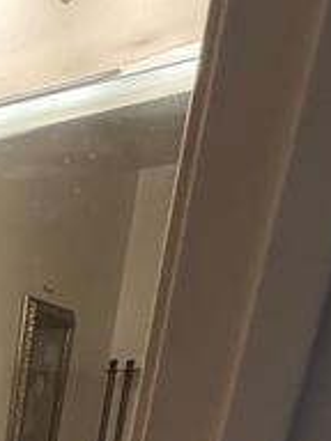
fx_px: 714
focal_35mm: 56
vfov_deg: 22.4
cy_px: 769
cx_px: -195
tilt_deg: -27.1
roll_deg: +0.7
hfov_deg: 21.1
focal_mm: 2.22
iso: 320
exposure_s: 1/120
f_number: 2.2
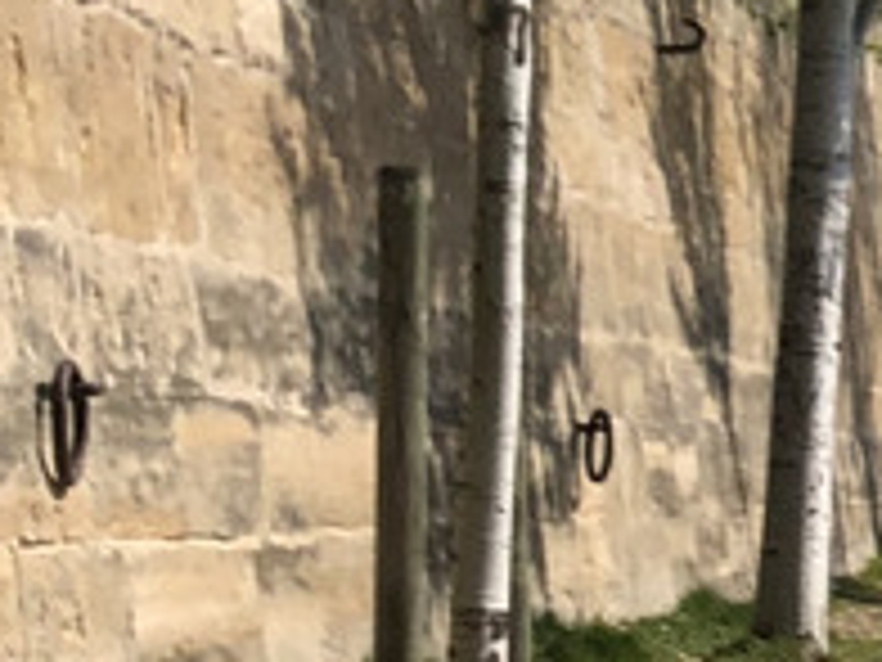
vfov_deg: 8.7
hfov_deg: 10.0
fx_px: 4357
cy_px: 383
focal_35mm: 171
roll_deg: +2.1
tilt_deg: +2.0
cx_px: 2187
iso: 20
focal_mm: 4
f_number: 1.8
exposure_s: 1/4000
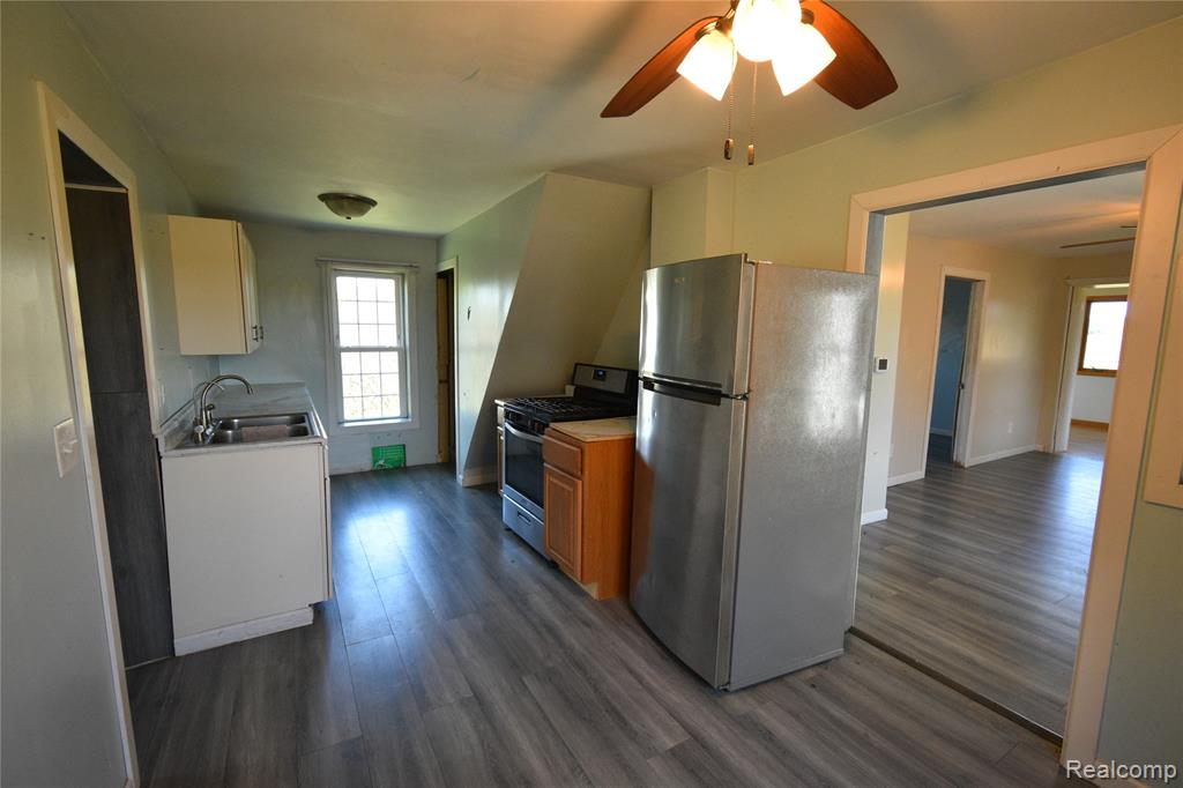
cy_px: 394
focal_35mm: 15
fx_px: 493
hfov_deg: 100.4
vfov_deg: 77.3
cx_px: 592
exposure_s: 1/125
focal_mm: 10
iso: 1250
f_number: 4.5
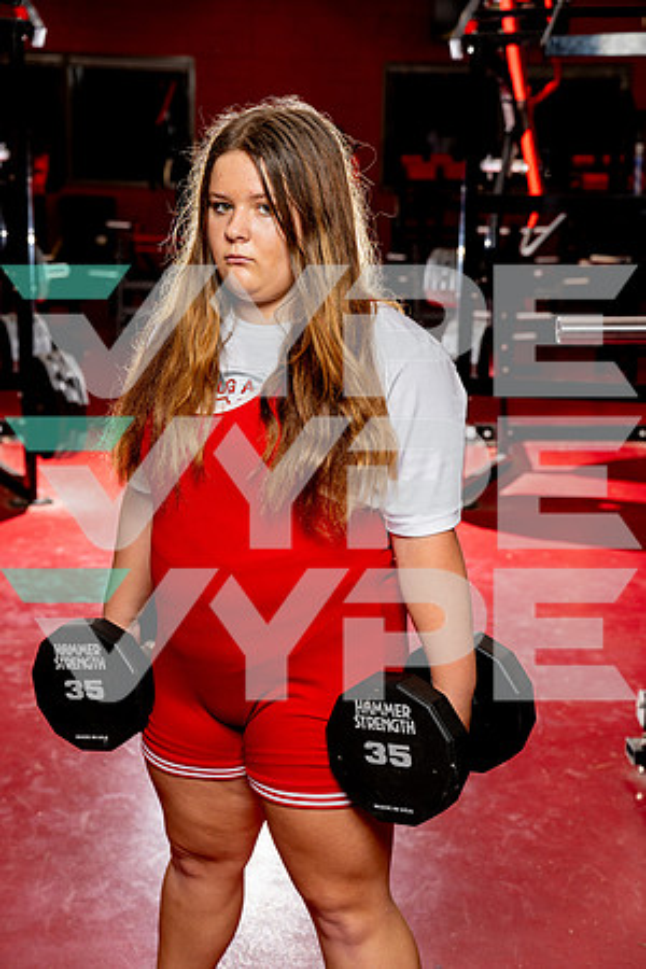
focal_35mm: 57
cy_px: 484
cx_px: 323
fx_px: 1534
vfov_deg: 35.1
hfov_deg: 23.8
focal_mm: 57
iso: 250
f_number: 4.5
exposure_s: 1/250
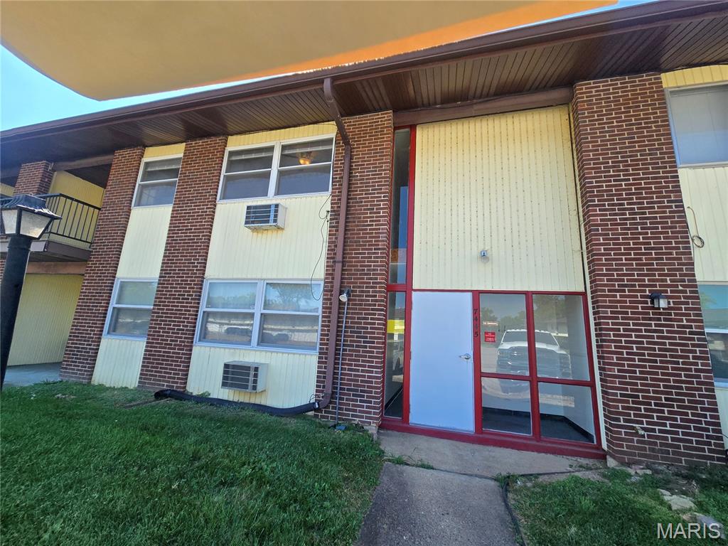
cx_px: 364
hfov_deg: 106.2
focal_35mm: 13
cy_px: 273
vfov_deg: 89.9
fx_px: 273
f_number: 2.2
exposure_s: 1/781
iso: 50
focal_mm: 2.2
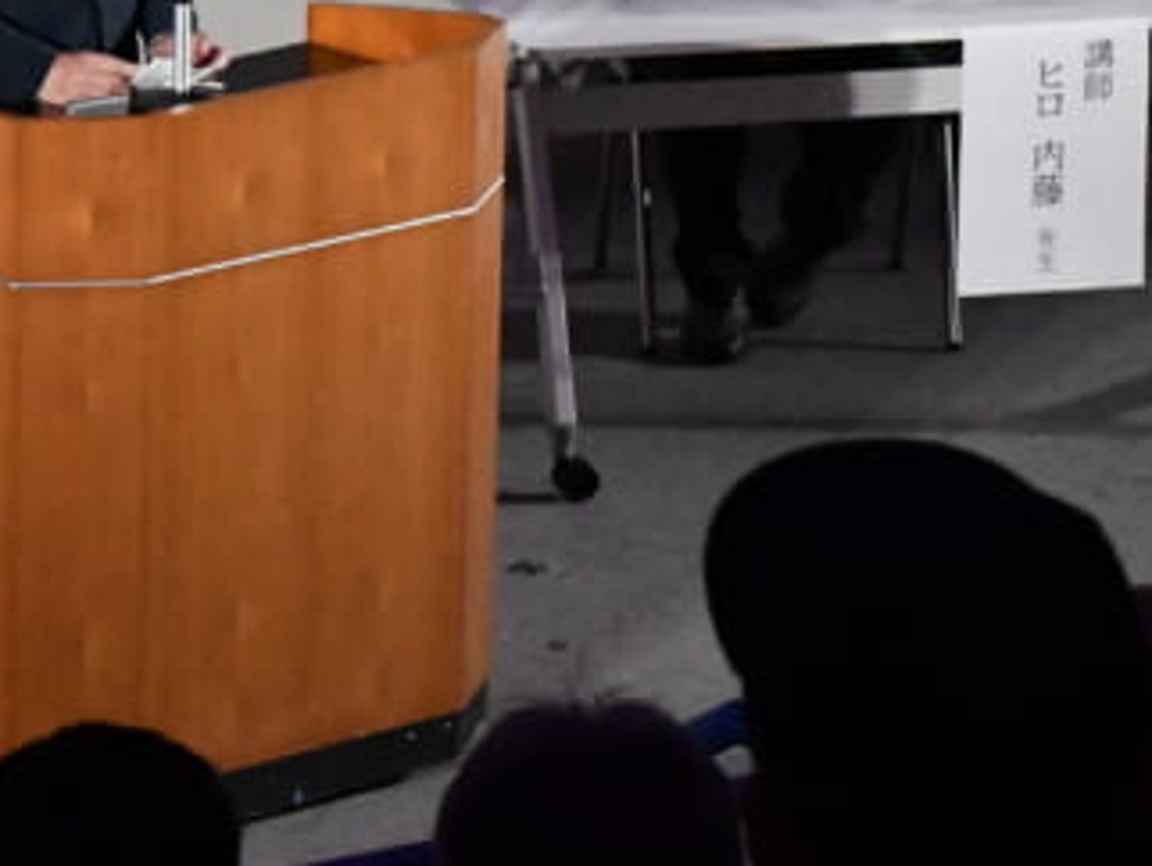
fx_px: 10424
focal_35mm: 313
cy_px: -181
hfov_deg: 6.3
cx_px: -265
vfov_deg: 4.7
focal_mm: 55
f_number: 5.6
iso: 5600
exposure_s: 1/125
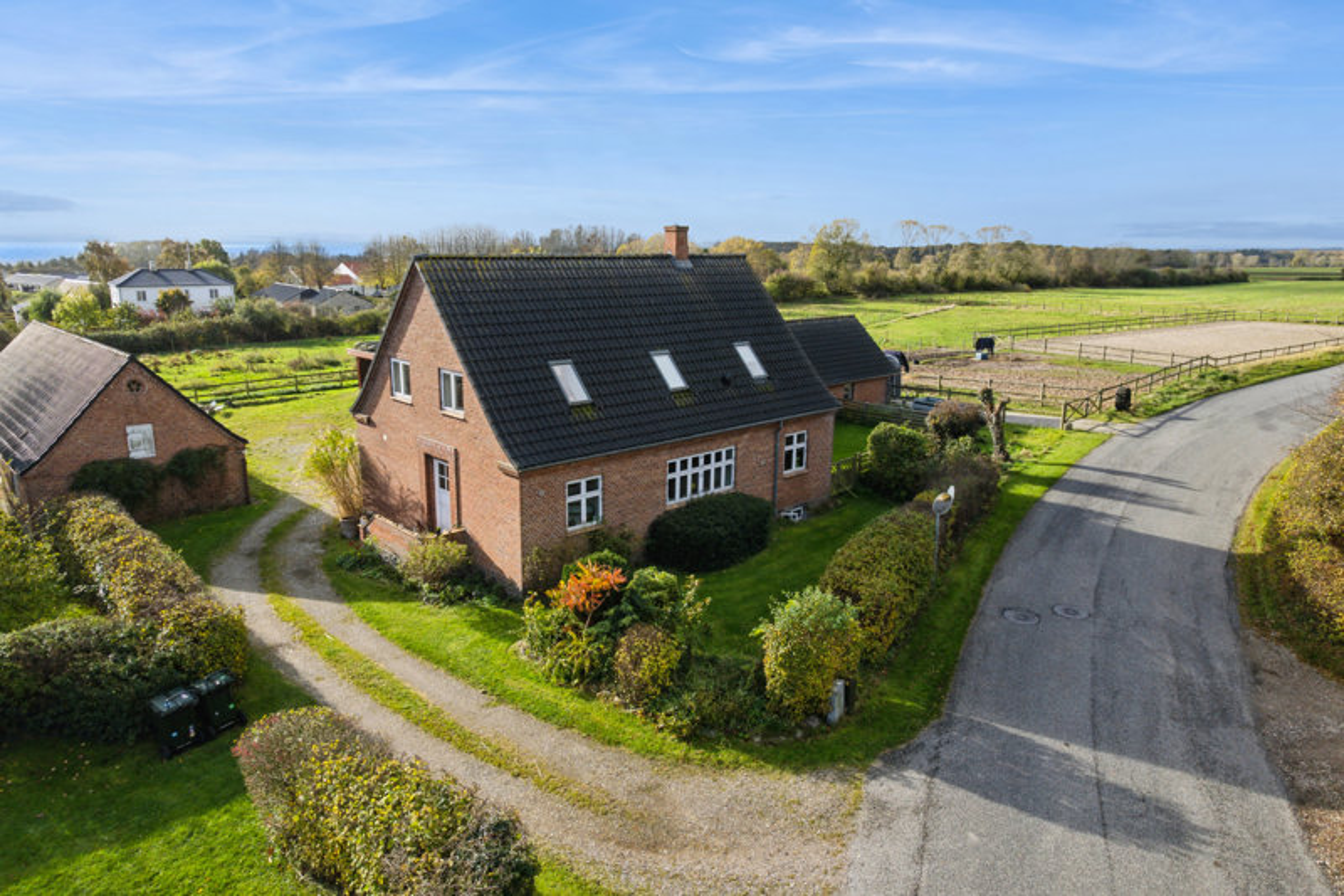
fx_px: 821
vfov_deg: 57.2
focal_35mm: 22
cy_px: 448
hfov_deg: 78.6
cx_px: 672
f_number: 2.8
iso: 100
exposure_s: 1/1600
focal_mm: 8.4
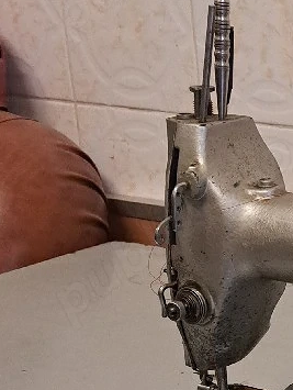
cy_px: 272
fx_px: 1014
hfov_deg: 14.4
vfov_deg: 21.6
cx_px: 530
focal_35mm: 90
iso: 400
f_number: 1.8
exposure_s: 1/50
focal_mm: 5.23
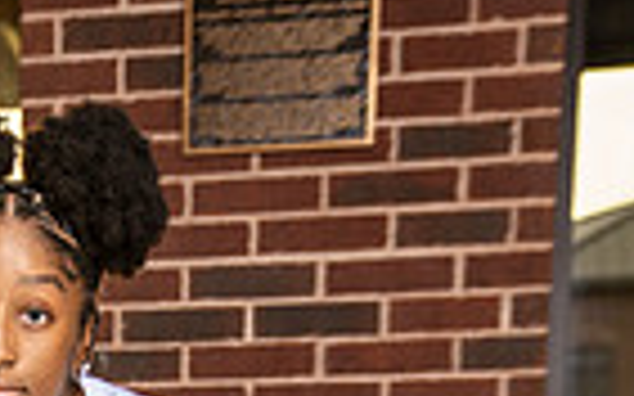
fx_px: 2021
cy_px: 976
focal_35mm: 117
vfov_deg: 9.8
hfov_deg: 17.3
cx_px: -31
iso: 320
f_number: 3.2
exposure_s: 1/250
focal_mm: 36
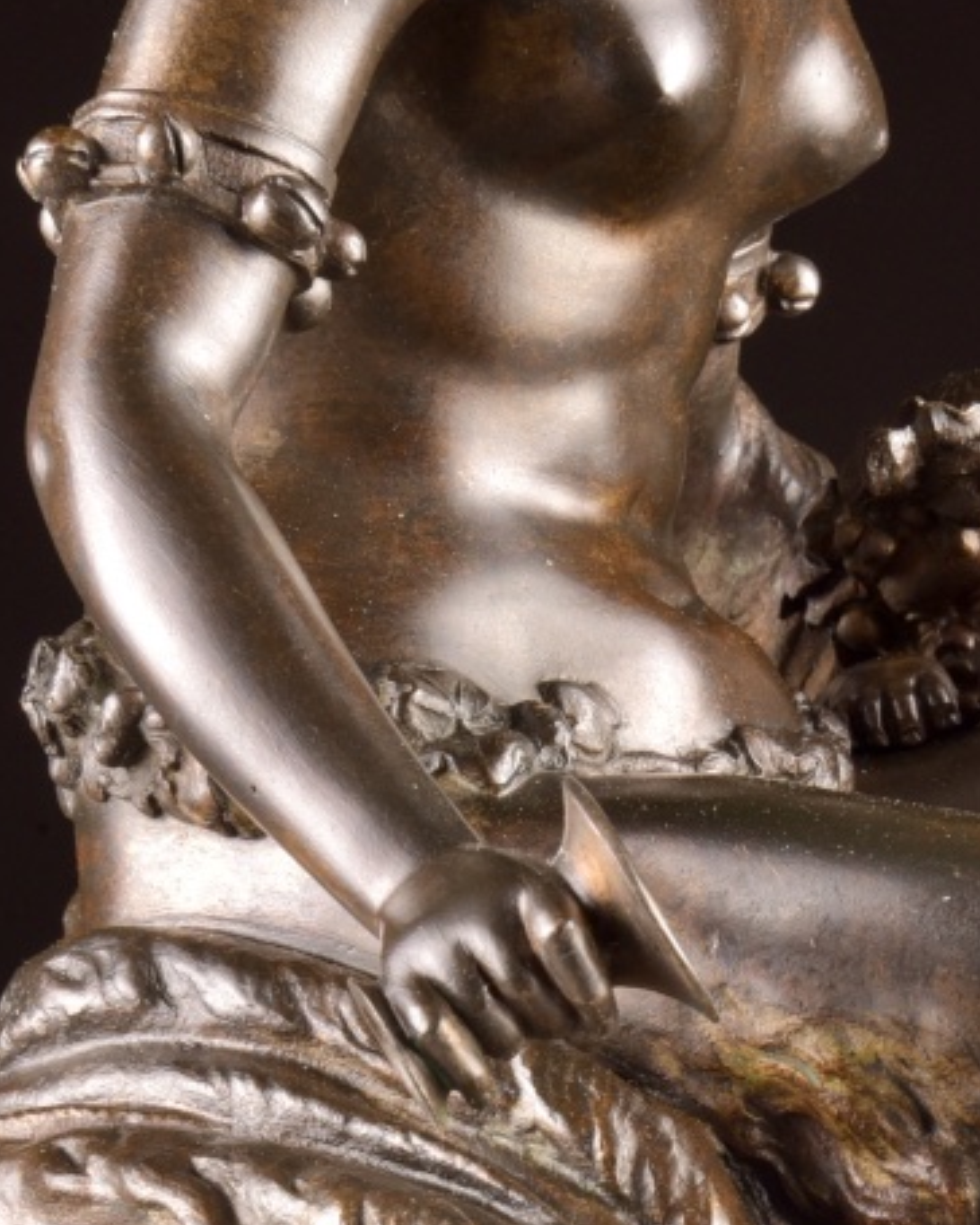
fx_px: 15263
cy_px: 1457
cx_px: 1051
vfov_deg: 4.6
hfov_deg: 3.7
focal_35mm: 421
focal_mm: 170
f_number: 20
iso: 400
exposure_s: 1/125
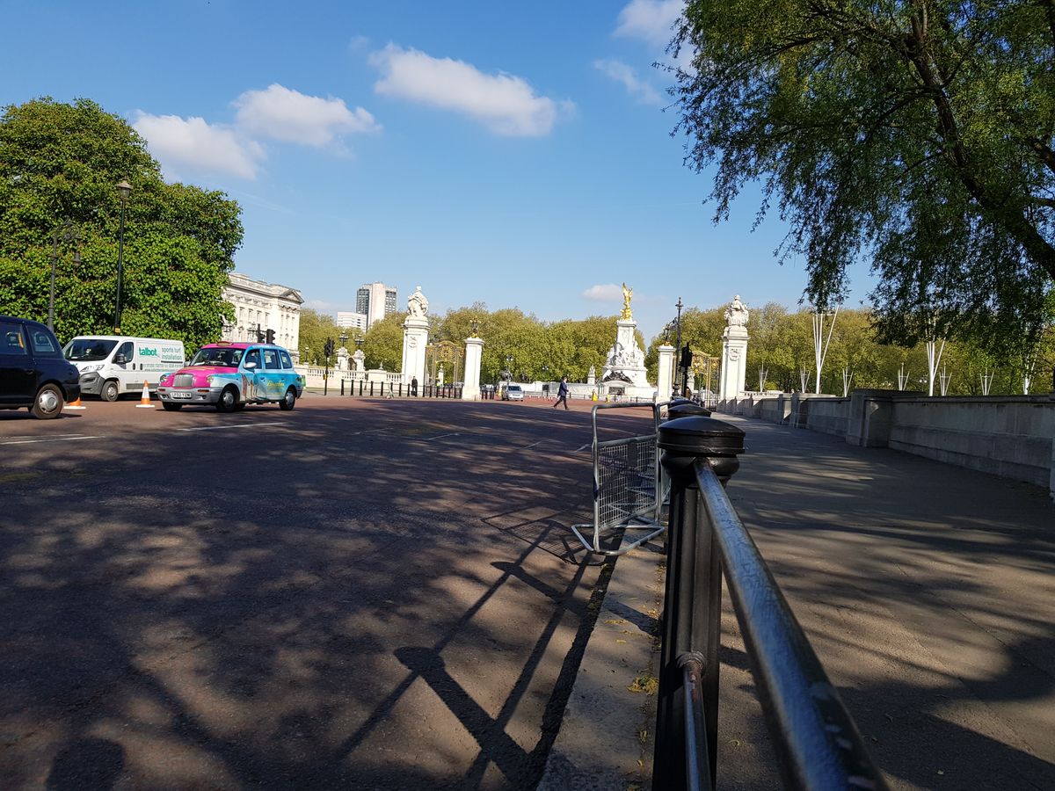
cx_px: 528
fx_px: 792
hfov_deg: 67.3
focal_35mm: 26
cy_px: 396
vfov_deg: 53.1
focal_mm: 4.2
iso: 40
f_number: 1.7
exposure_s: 1/1780
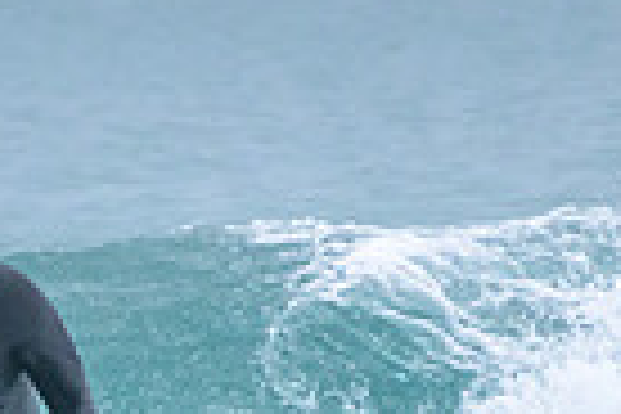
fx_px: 68960
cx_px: -428
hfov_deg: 0.5
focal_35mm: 3998
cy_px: 736
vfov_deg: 0.3
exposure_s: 1/2000
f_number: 11
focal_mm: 950
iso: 3200
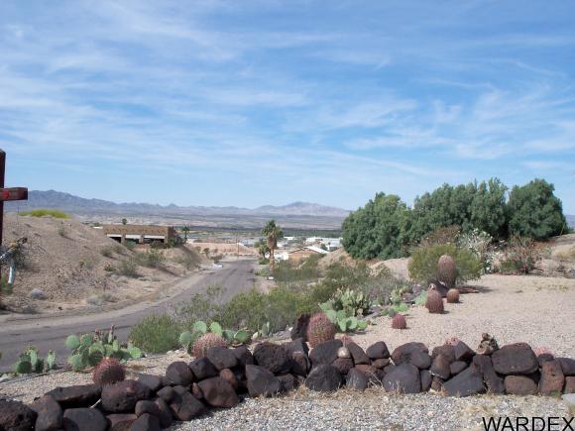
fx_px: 581
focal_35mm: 35
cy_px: 216
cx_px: 288
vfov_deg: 40.7
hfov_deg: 52.6
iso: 80
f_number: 5.5
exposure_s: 1/500
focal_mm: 6.3
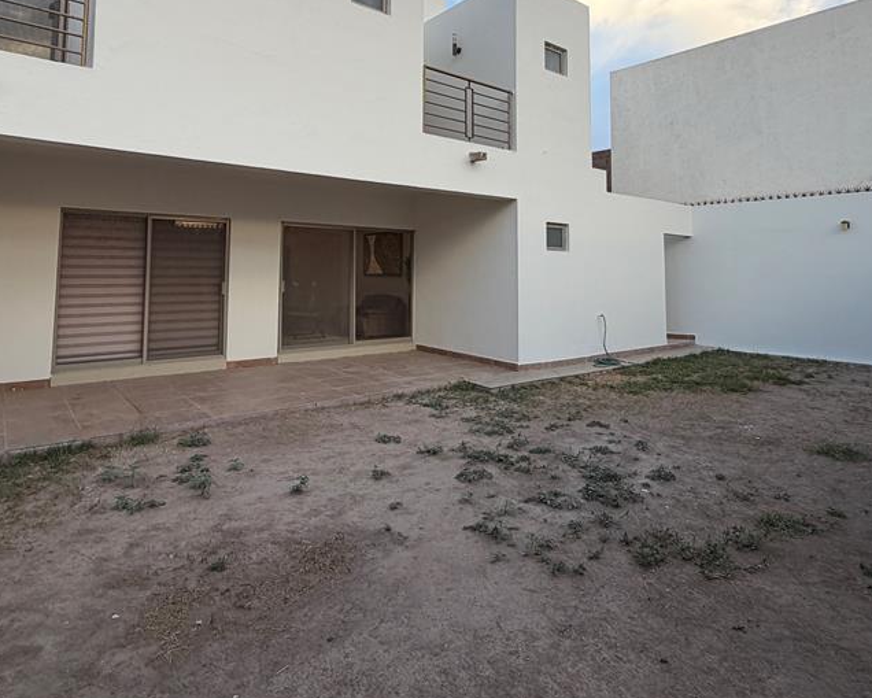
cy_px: 234
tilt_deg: +4.0
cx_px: 452
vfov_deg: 61.7
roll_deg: +0.0
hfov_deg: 75.0
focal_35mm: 22
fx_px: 568
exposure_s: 1/121
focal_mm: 2.22
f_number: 2.2
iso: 64
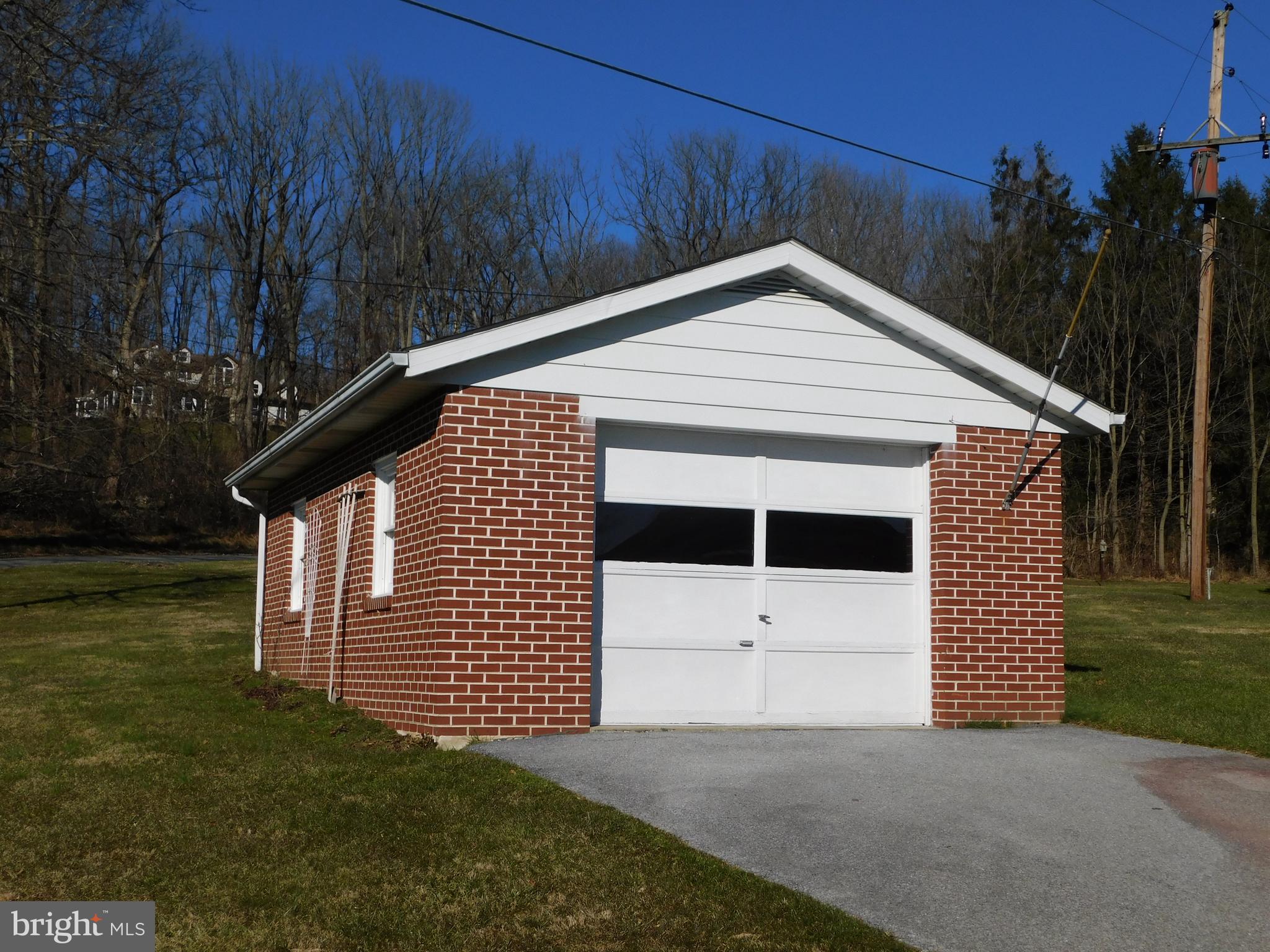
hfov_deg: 42.1
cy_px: 476
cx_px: 635
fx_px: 1651
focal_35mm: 45
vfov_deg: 32.2
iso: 125
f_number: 7.4
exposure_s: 1/800
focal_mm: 8
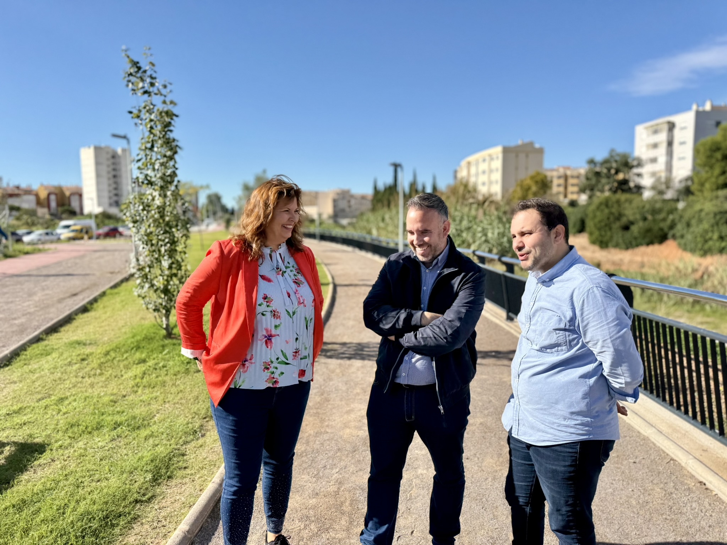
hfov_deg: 71.6
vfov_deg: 56.8
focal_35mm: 24
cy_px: 272
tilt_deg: -7.4
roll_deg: -0.5
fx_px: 504
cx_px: 364
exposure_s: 1/4167
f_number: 1.78
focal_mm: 6.76
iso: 80
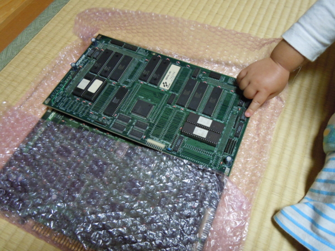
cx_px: 168
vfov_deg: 46.8
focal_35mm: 30
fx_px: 290
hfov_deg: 60.0
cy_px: 126
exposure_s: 1/15
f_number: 3.5
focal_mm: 5.4
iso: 400
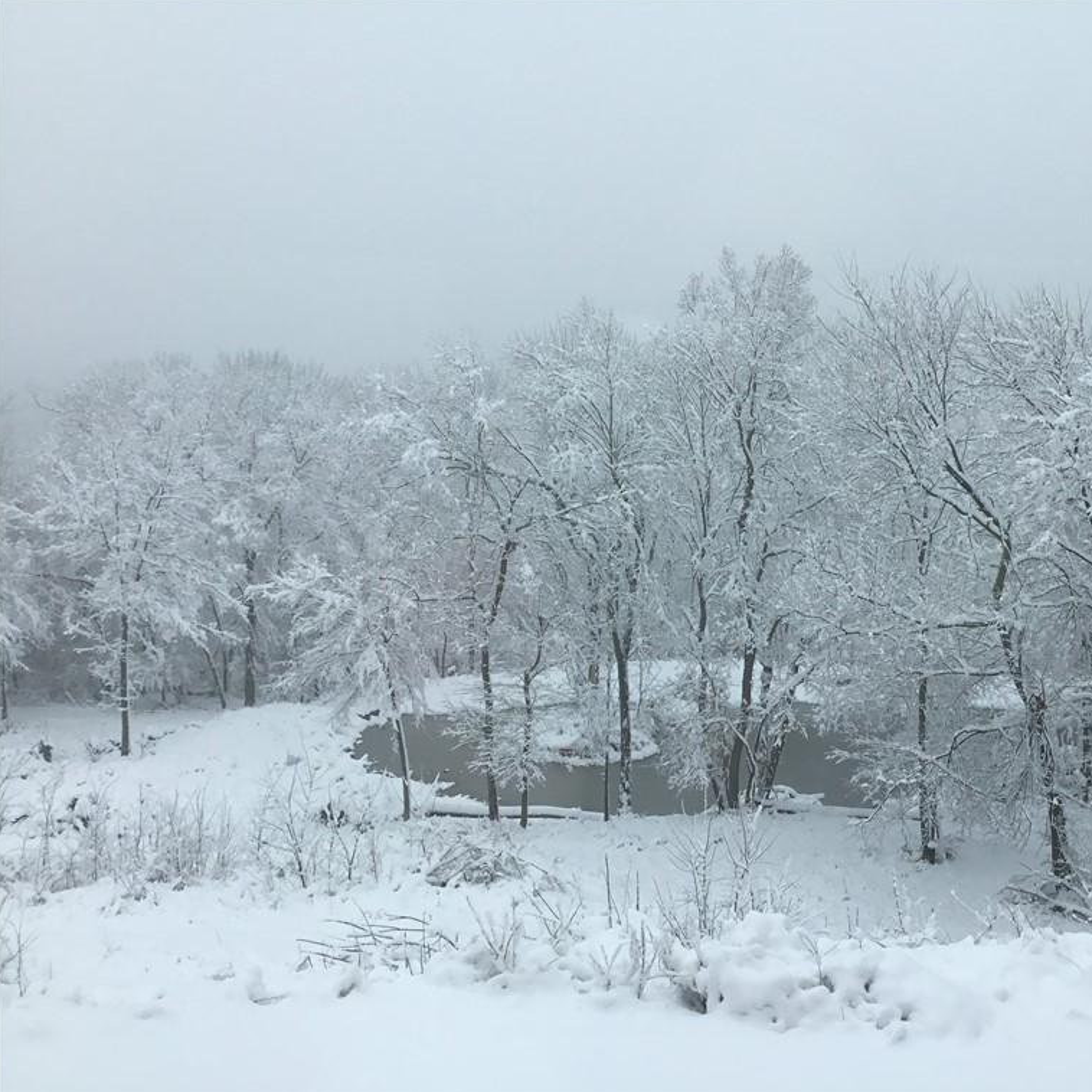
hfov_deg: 44.3
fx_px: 1321
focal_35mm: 37
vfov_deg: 44.9
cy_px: 547
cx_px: 732
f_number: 2.4
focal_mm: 3.3
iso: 25
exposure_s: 1/424
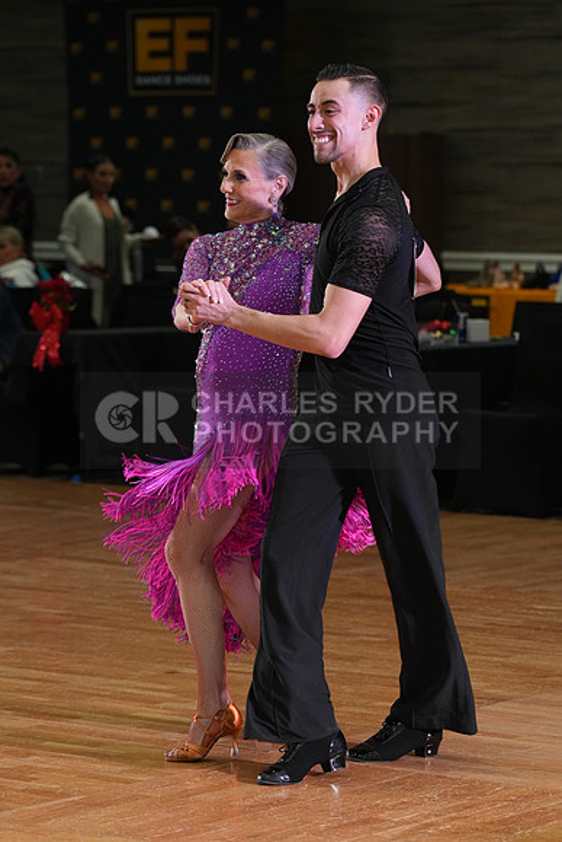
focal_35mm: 141
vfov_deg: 14.5
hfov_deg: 9.7
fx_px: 3300
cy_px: 421
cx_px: 281
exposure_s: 1/200
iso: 2500
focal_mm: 141
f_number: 5
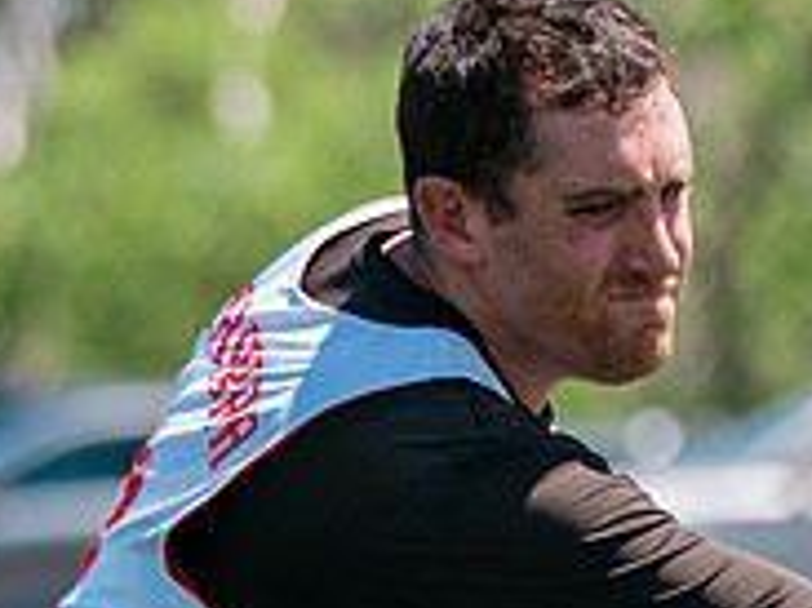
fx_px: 15870
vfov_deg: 2.2
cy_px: 621
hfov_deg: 2.9
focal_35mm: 677
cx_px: 413
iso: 320
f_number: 2.8
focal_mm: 119
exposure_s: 1/2000
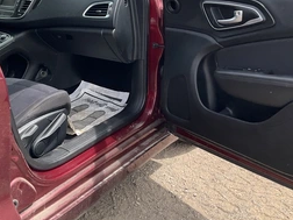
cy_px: 58
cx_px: 108
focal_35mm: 46
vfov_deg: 31.0
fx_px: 389
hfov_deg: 40.9
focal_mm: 3
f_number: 1.8
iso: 25
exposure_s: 1/574
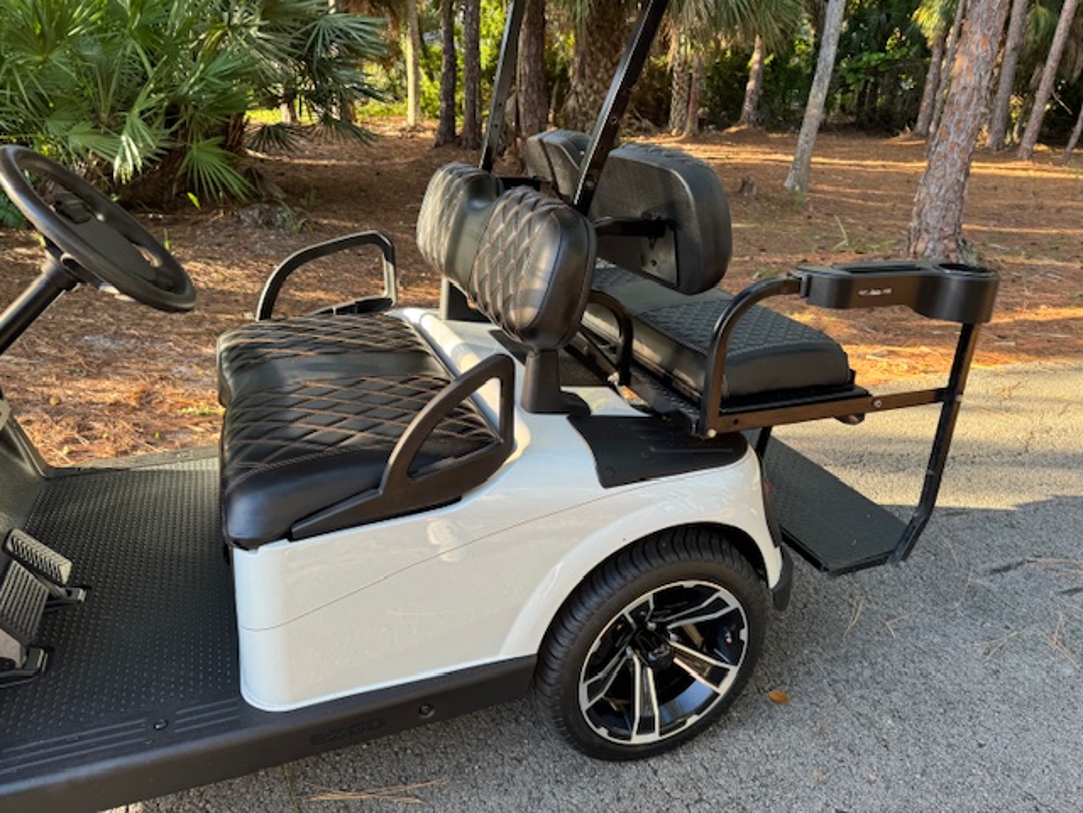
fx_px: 751
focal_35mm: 24
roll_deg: -2.4
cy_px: 406
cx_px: 542
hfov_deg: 71.6
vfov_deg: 56.8
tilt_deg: -20.0
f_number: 1.78
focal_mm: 6.76
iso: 64
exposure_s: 1/136
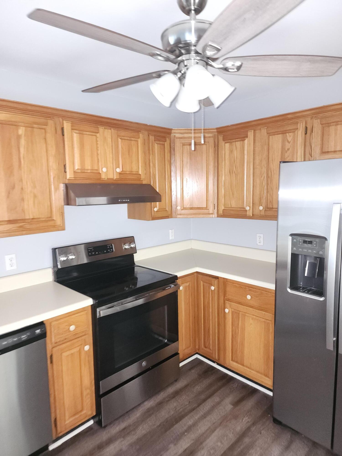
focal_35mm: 23
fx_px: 303
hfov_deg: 58.9
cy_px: 228
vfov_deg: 73.9
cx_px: 171
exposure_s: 1/10
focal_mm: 6.4
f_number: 1.8
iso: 1000
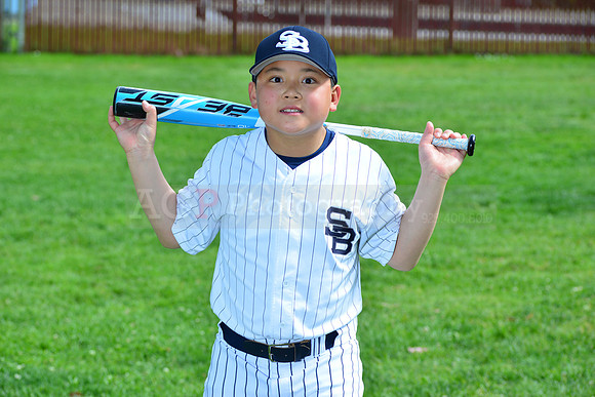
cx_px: 298
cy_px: 198
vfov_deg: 11.8
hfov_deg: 17.6
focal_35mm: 116
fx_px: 1918
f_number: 8
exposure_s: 1/200
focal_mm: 116
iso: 160
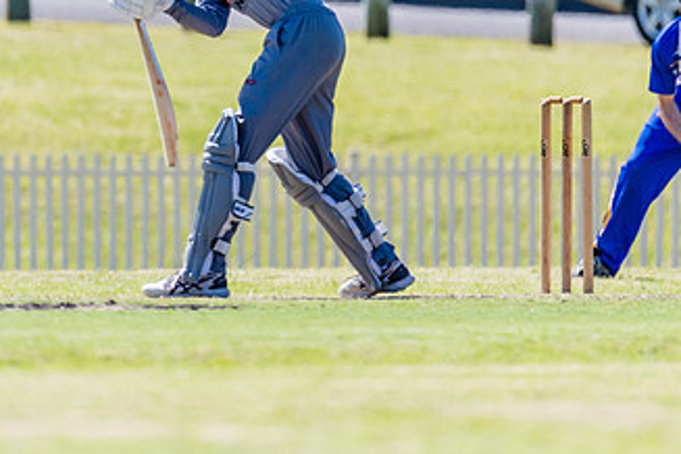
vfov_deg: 1.3
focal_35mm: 1083
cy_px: 53
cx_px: 241
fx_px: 20485
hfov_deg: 1.9
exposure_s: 1/2000
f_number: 6.3
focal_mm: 600
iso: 640
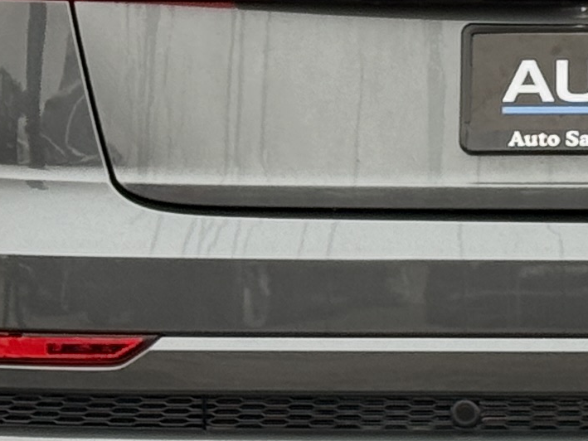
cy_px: -204
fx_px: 4638
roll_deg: -0.4
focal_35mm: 273
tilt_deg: -2.7
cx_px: 718
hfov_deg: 7.2
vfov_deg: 5.4
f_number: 1.78
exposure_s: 1/165
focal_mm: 6.76
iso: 80
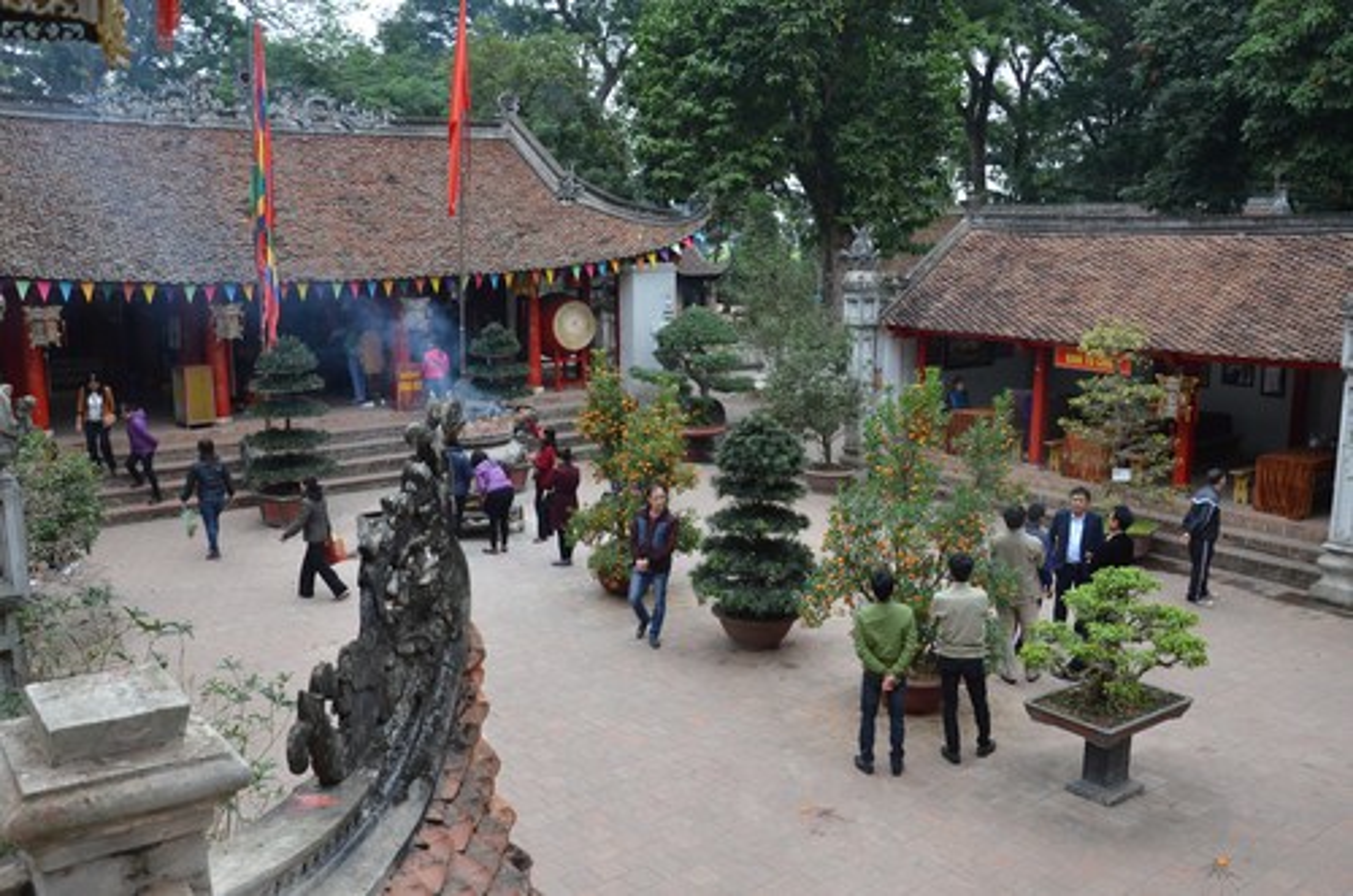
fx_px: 1181
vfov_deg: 41.5
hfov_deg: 59.6
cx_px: 676
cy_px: 448
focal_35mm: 32
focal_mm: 21
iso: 400
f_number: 5.6
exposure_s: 1/125
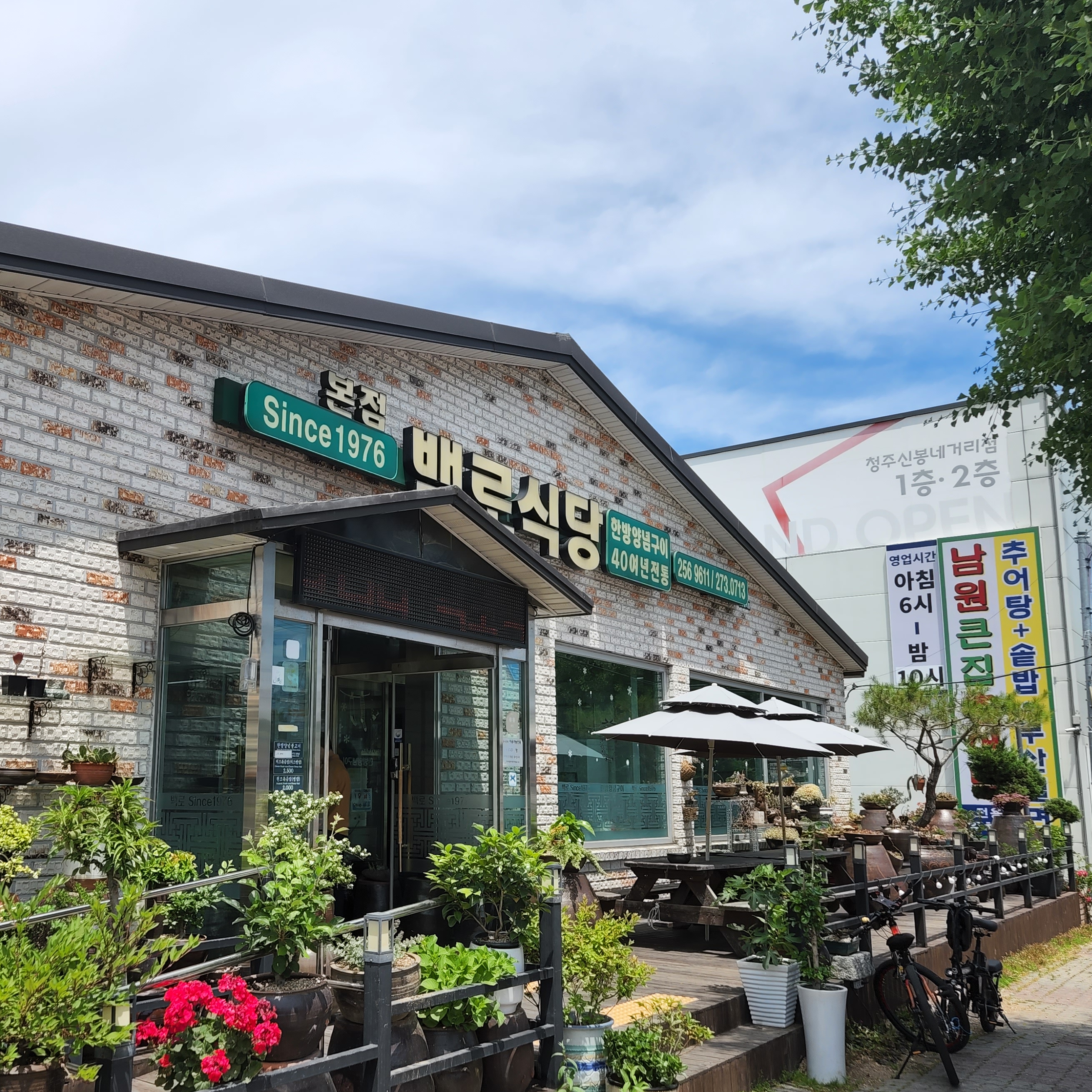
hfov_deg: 52.0
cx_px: 413
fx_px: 1106
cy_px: 603
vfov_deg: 52.4
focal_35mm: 31
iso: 20
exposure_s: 1/1497
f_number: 1.8
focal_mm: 5.4
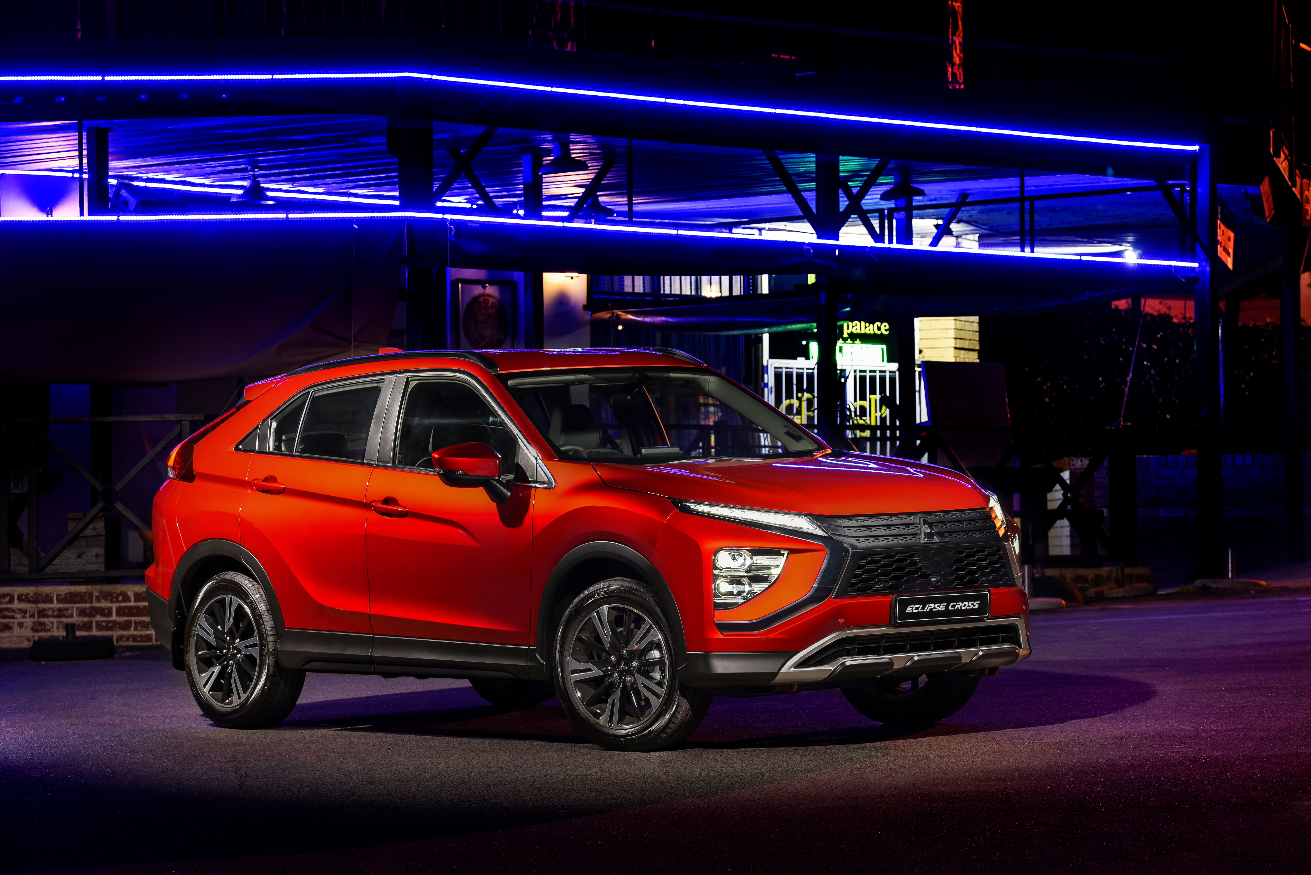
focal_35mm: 120
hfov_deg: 17.1
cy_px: 438
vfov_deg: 11.4
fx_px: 4371
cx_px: 656
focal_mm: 120
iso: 50
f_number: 7.1
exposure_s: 1.3
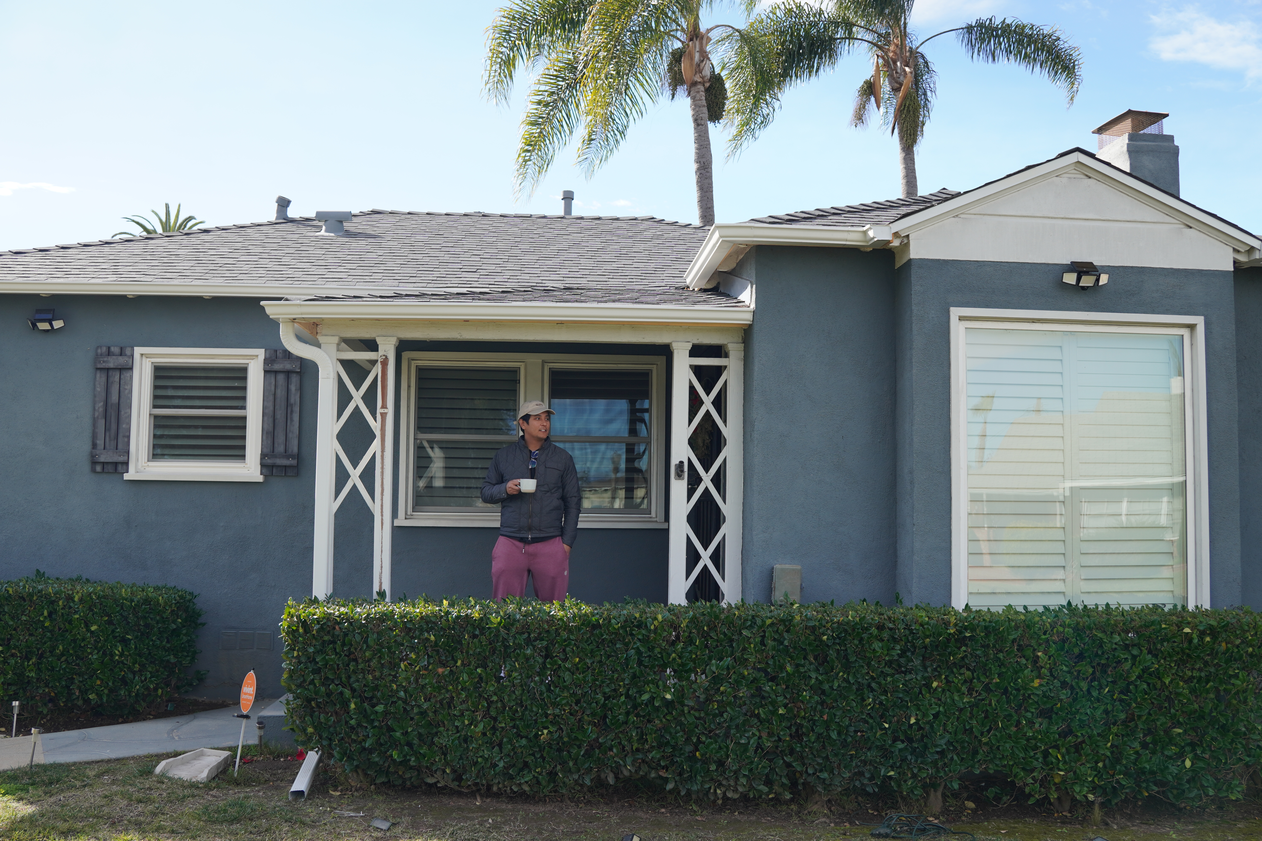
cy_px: 420
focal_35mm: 32
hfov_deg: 58.8
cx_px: 631
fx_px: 1120
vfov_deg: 41.2
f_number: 4.5
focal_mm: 21.3
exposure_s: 1/100
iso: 100
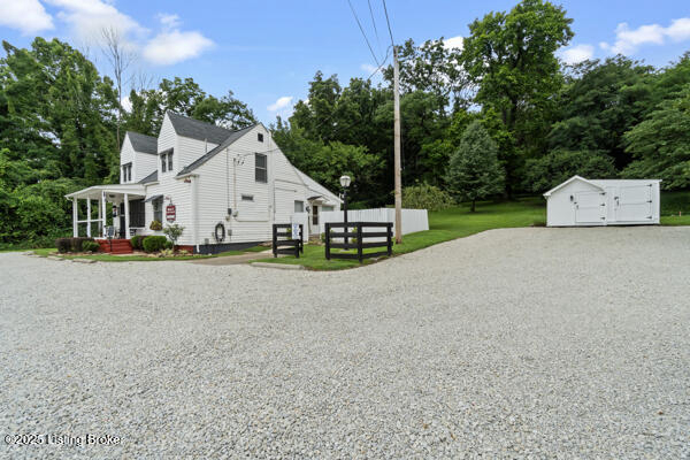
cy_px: 230
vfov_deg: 77.3
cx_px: 345
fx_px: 287
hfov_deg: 100.4
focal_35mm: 15
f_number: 10
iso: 400
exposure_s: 1/400
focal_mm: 10
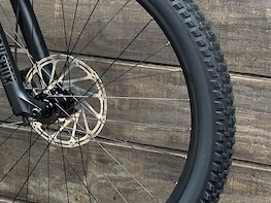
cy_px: 19
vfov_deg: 10.1
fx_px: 1142
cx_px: -108
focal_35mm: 146
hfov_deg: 13.0
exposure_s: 1/40
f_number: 1.78
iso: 250
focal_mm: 6.86
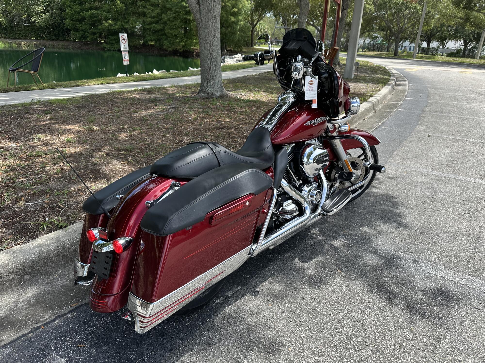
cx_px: 242
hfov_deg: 71.6
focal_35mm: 24
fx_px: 336
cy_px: 182
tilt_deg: -20.9
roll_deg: -2.2
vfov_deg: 56.8
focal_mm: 6.86
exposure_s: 1/1751
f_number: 1.78
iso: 80
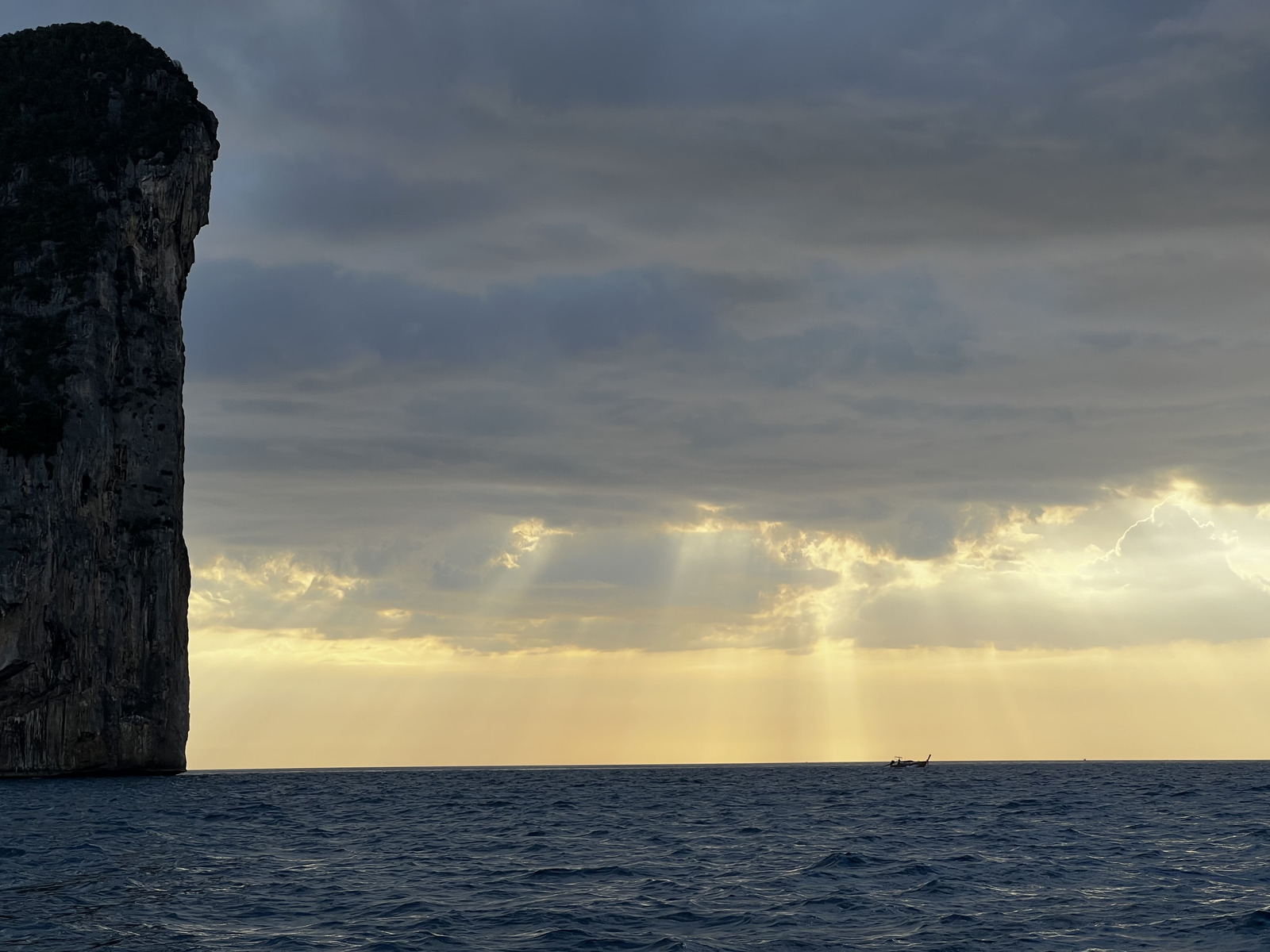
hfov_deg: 25.3
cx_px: 635
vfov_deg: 19.1
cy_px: 476
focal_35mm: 77
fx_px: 2825
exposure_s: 1/490
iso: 32
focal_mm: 9
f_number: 2.8
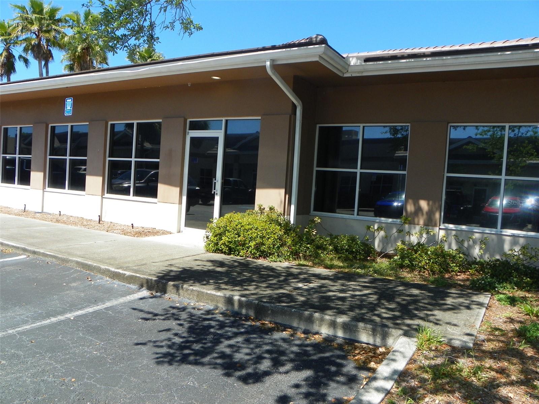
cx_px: 270
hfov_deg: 61.7
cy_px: 202
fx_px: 452
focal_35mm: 29
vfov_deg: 48.2
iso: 64
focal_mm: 5.2
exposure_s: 1/320
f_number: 4.5
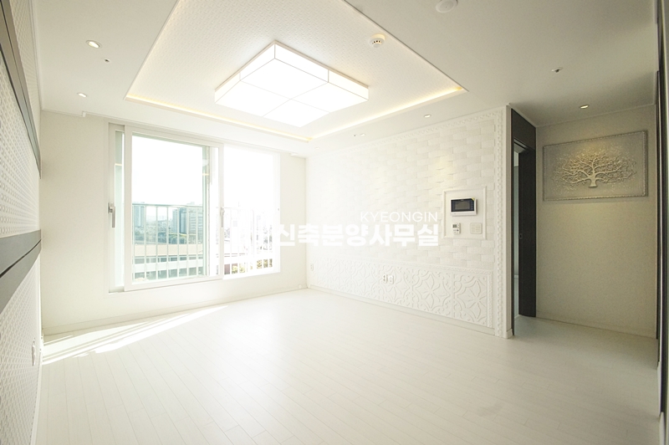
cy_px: 222
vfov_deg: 77.2
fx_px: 279
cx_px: 334
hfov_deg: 100.4
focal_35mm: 15
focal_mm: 10
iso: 1600
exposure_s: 1/250
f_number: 9
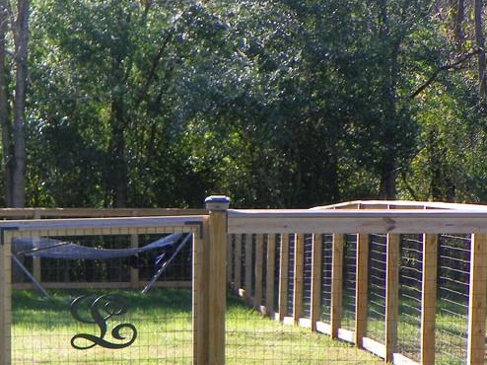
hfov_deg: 13.9
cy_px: 251
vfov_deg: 10.5
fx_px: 1983
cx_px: 47
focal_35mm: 141
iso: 64
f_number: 3.5
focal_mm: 12.1
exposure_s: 1/200
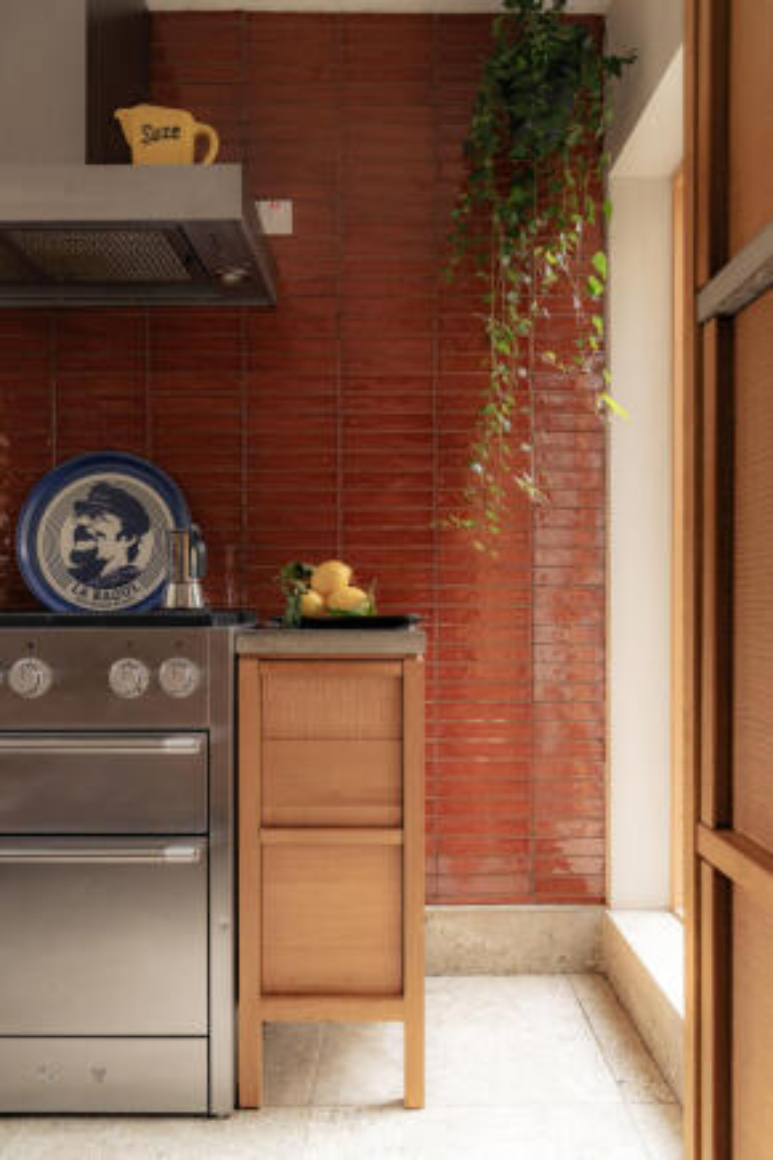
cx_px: 386
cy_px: 580
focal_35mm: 24
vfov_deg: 73.8
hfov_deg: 53.1
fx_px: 774
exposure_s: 1/20
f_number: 8
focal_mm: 24
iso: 200
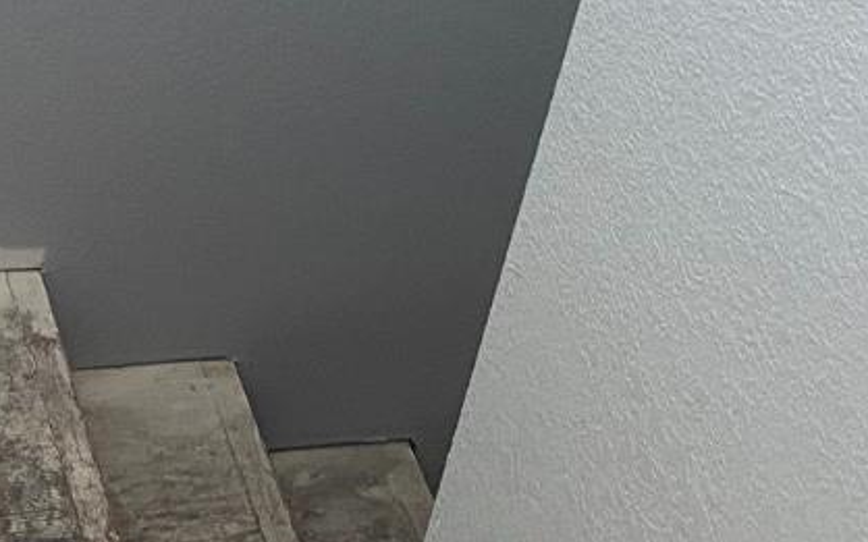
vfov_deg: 13.0
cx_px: -27
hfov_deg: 20.3
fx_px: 2341
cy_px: 1
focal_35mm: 99
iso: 125
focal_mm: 4.25
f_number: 1.8
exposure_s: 1/60
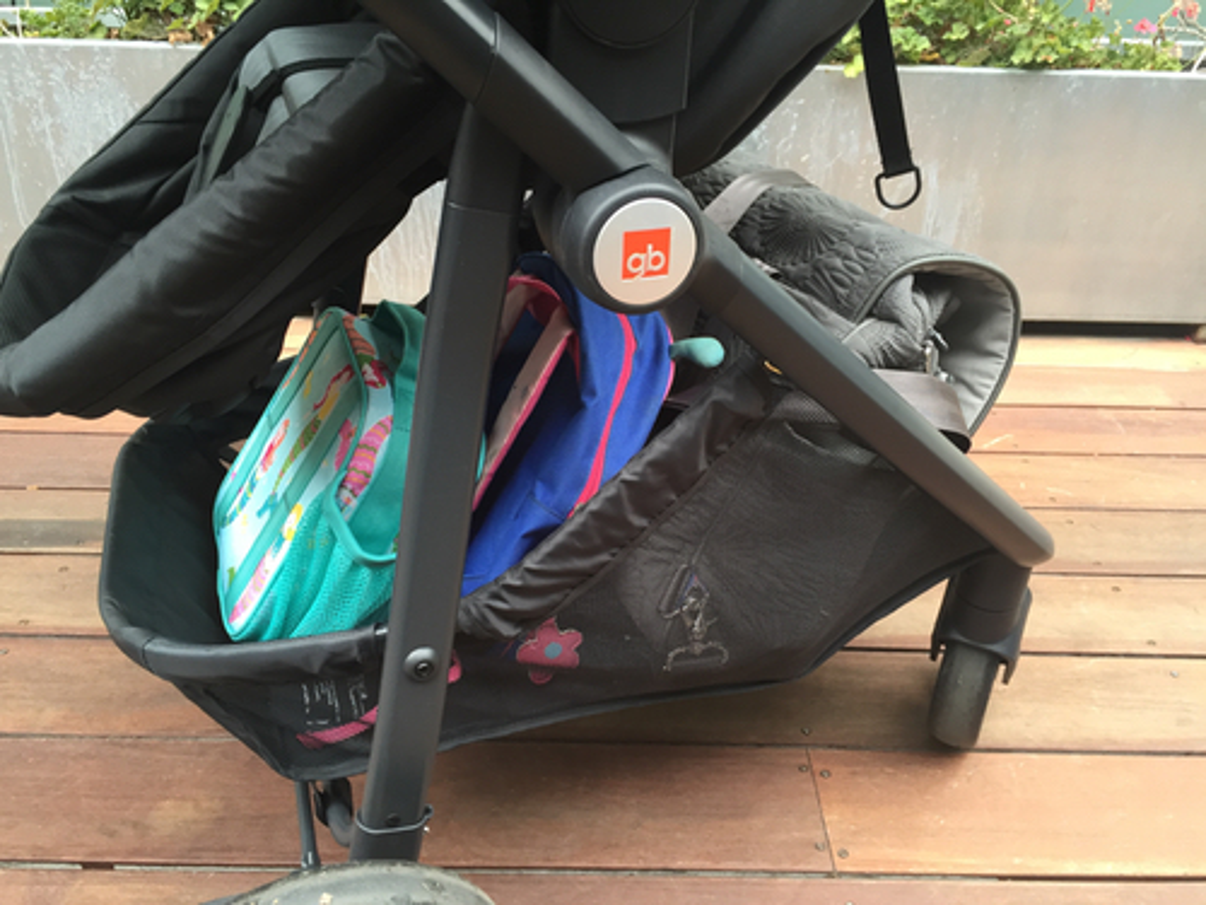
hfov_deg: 61.7
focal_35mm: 29
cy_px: 452
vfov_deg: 48.2
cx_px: 603
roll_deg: -2.9
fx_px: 1010
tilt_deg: -30.4
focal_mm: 4.15
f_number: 2.2
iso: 32
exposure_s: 1/40
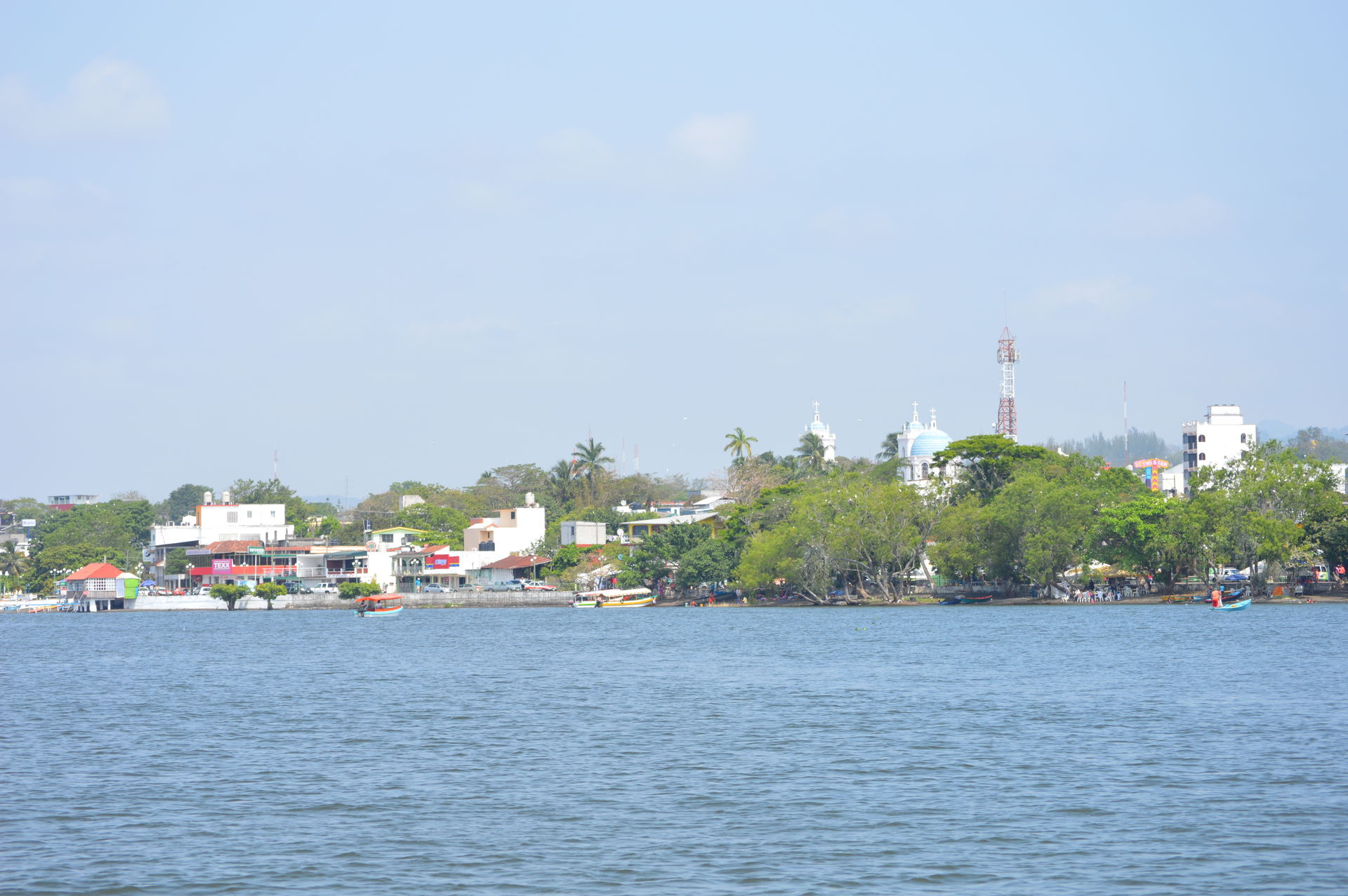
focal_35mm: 108
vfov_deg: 12.7
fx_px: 4041
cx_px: 674
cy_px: 448
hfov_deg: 18.9
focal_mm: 72
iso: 100
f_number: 8
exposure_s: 1/250
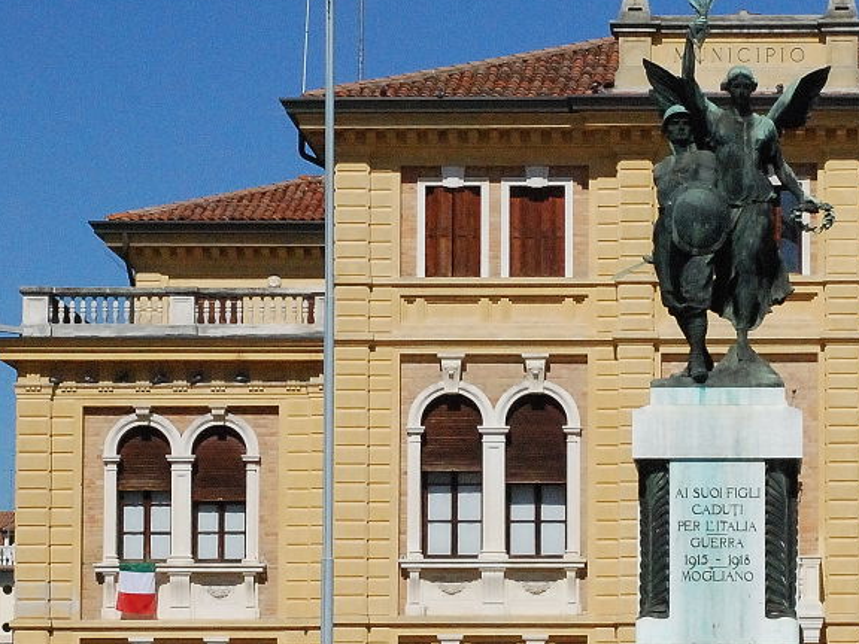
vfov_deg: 10.5
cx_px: 711
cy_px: 585
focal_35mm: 140
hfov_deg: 14.0
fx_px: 3482
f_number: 14
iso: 1600
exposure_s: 1/2500
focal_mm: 35
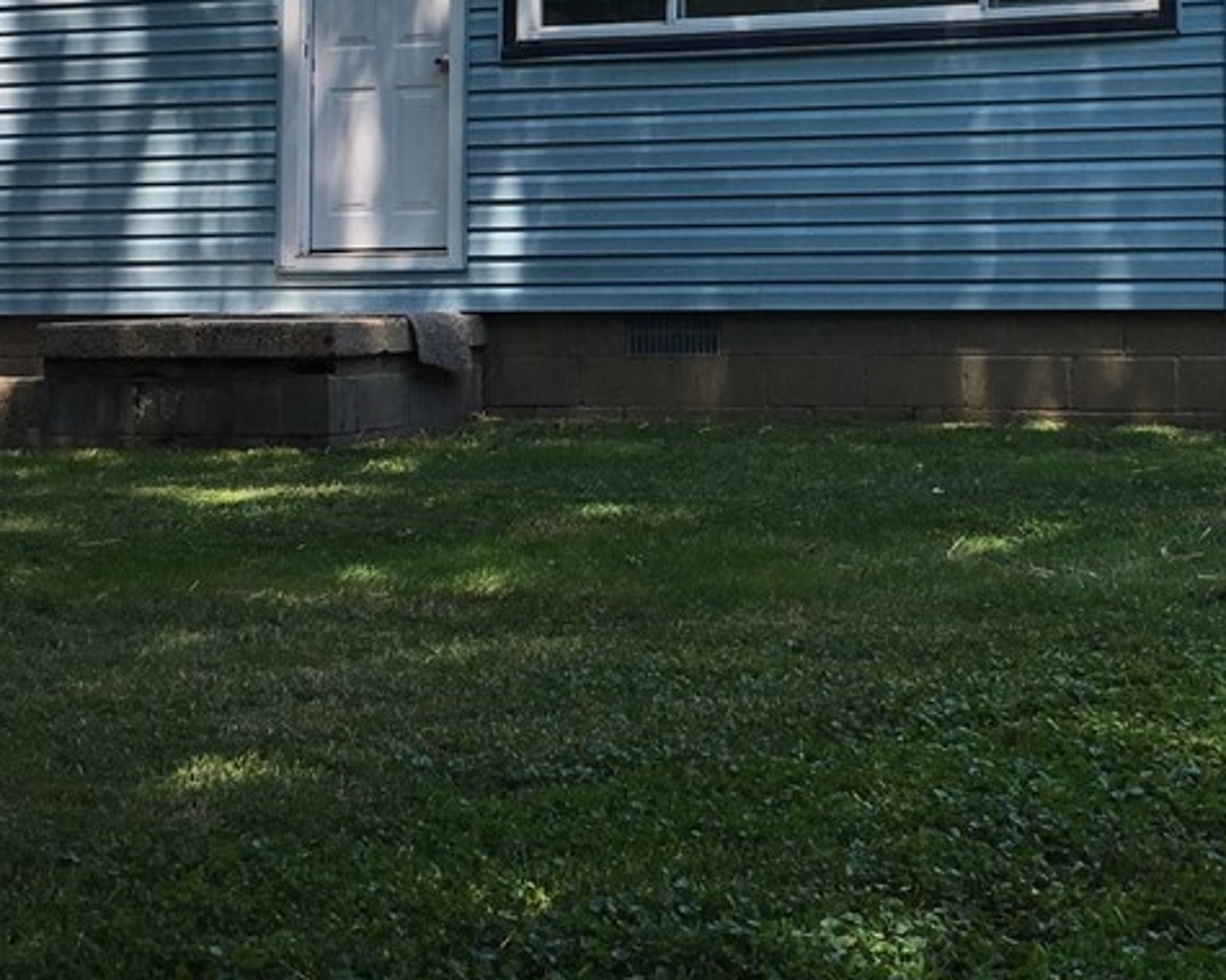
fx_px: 2213
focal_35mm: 61
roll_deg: +0.5
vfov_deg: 24.6
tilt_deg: +6.2
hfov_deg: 30.7
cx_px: 834
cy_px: 199
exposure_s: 1/657
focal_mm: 4.15
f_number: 2.2
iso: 25
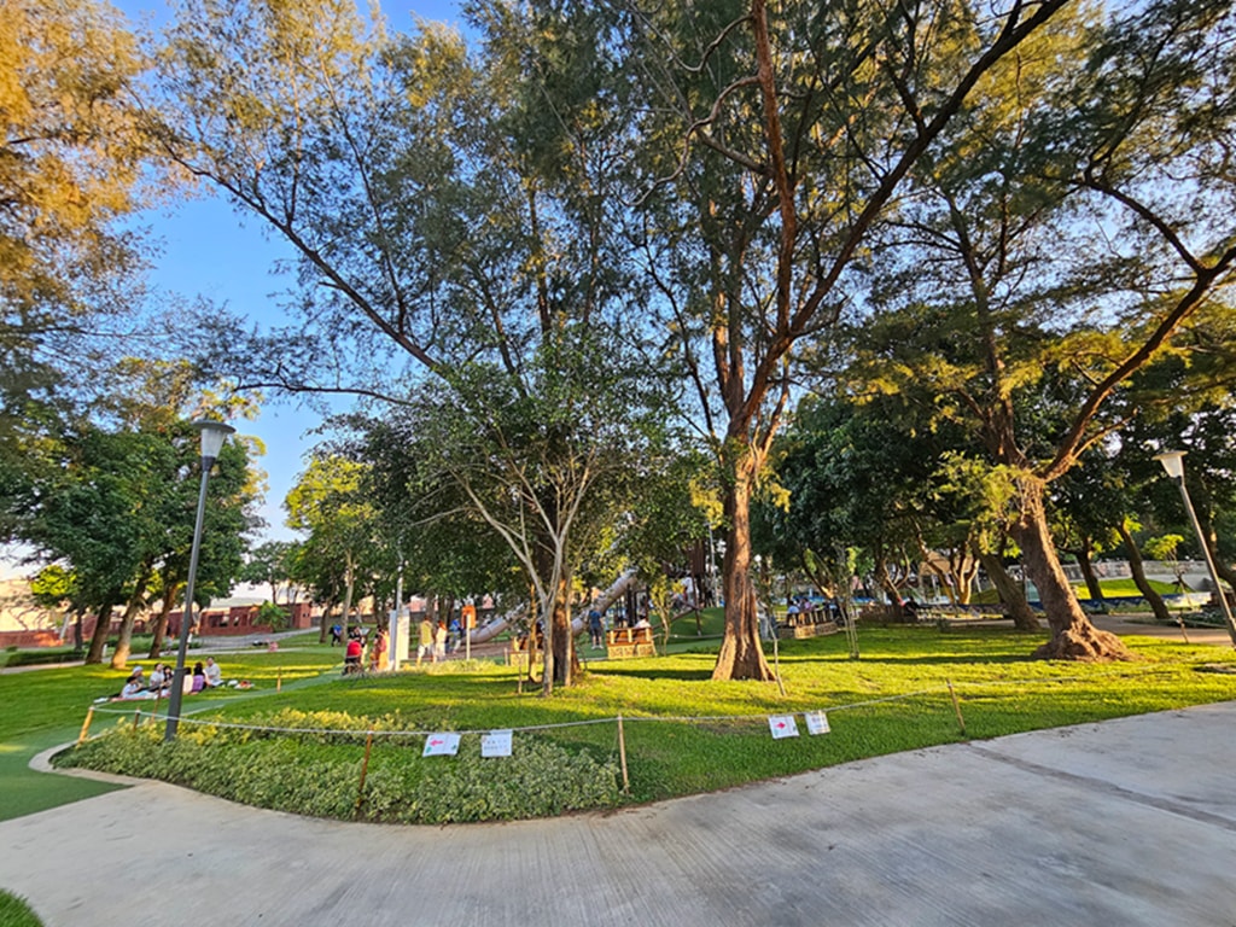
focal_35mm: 13
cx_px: 618
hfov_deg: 106.2
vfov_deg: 89.9
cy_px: 464
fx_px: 464
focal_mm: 2.2
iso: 125
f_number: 2.2
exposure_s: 1/359
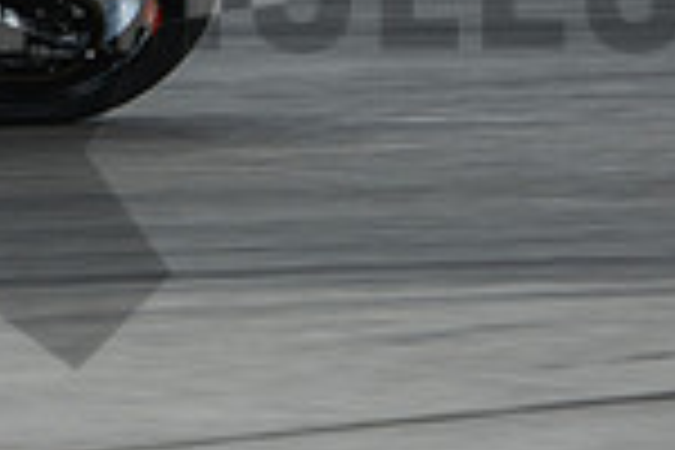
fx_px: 21786
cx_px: -266
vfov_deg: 1.2
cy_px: -65
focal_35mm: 1162
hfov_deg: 1.8
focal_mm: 200
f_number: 3.6
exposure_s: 1/320
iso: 160
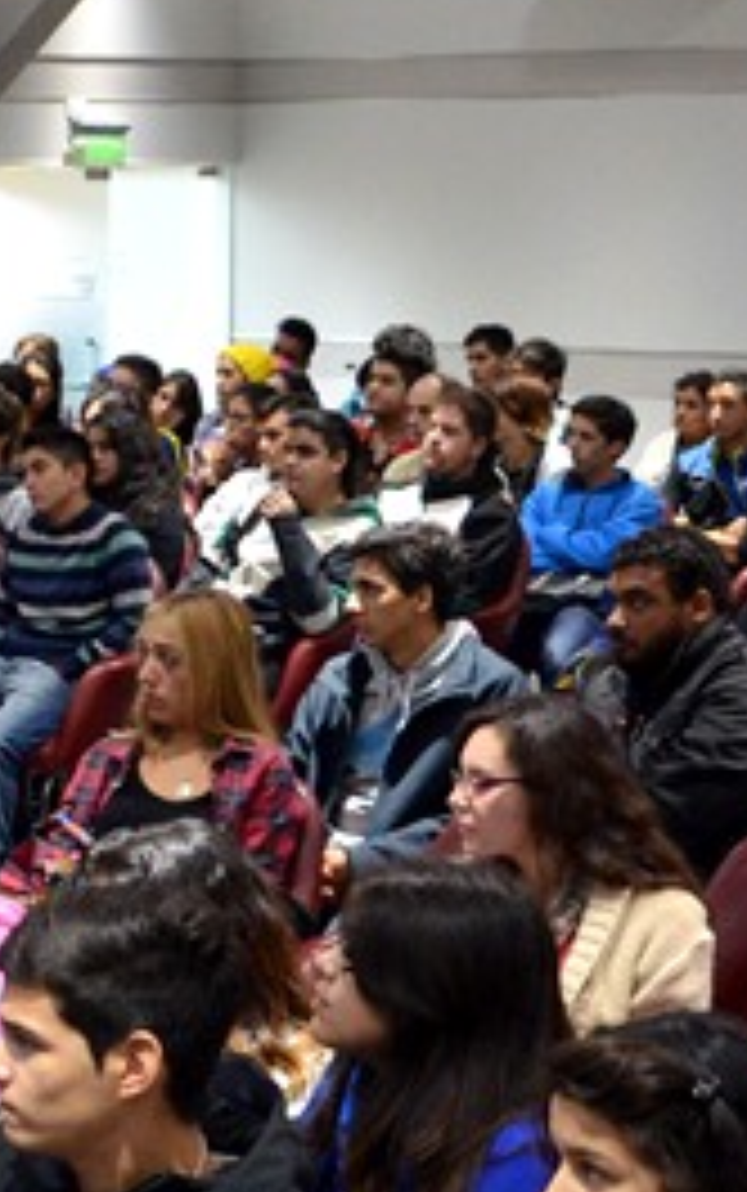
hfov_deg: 11.7
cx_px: -486
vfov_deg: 19.6
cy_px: 810
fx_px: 3447
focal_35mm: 106
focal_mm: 18
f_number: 3.5
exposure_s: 1/30
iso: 1100
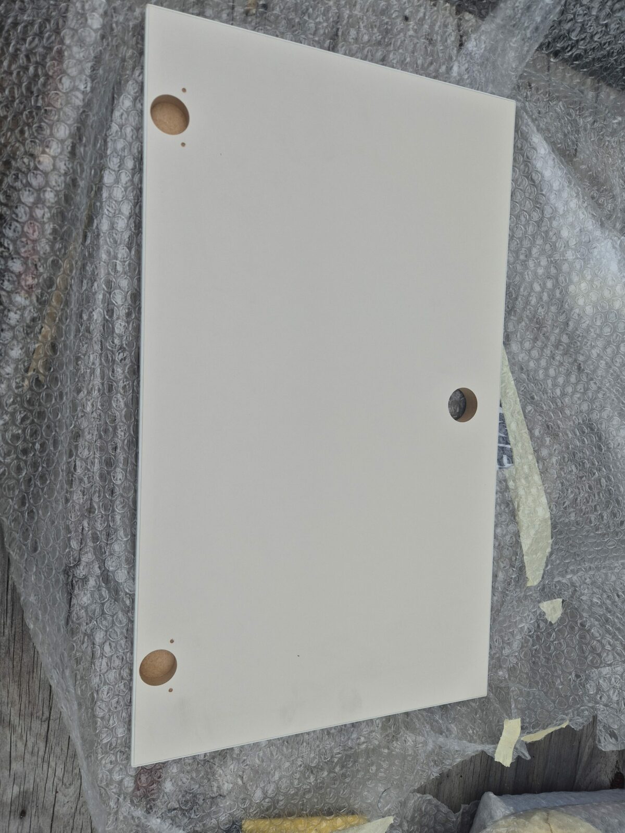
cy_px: 416
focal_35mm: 23
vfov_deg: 73.9
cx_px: 312
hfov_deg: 58.9
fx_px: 554
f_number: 1.8
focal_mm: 5.4
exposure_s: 1/1052
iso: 25
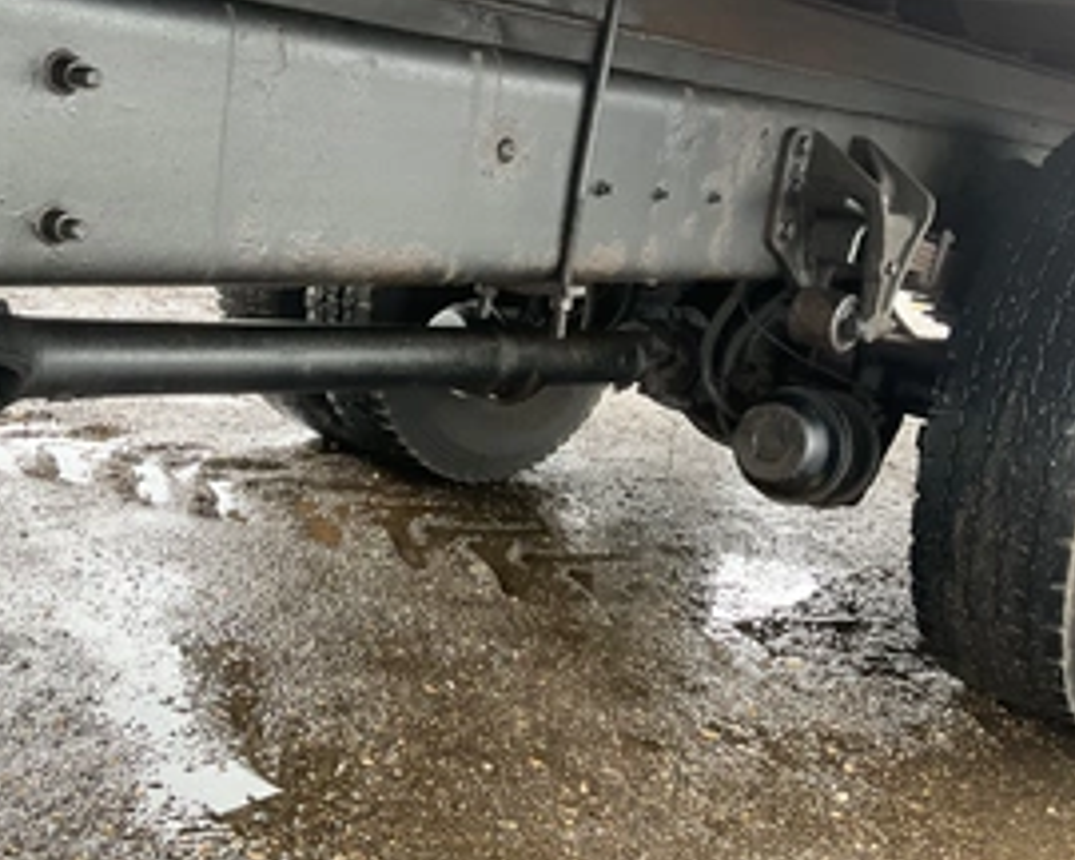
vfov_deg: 35.6
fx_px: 1336
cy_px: 390
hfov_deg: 43.8
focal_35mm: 42
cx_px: 486
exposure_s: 1/112
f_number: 1.8
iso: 64
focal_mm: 3
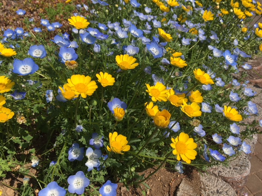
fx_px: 219
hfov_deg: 61.7
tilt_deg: -31.4
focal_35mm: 29
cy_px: 98
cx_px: 131
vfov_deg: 48.2
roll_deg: +2.9
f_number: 2.2
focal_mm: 4.15
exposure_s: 1/2262
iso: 25
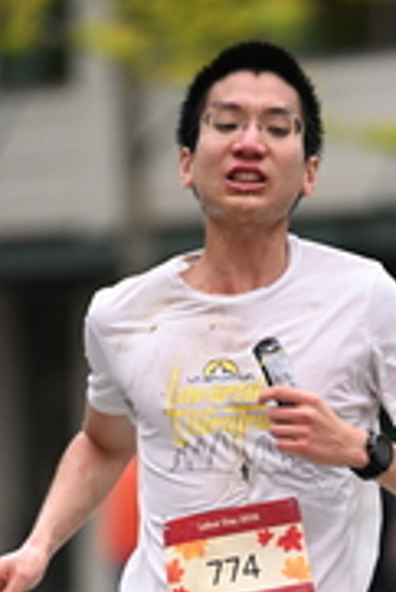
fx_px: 9485
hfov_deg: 2.4
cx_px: 296
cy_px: 720
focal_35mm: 576
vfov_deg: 3.6
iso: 1600
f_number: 2.8
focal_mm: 190
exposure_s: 1/1250
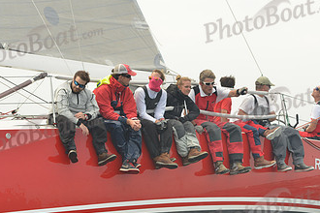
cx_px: 154
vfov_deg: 7.8
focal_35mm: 176
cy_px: 171
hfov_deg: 11.7
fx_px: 1564
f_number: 6.3
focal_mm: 100
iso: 320
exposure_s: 1/1250
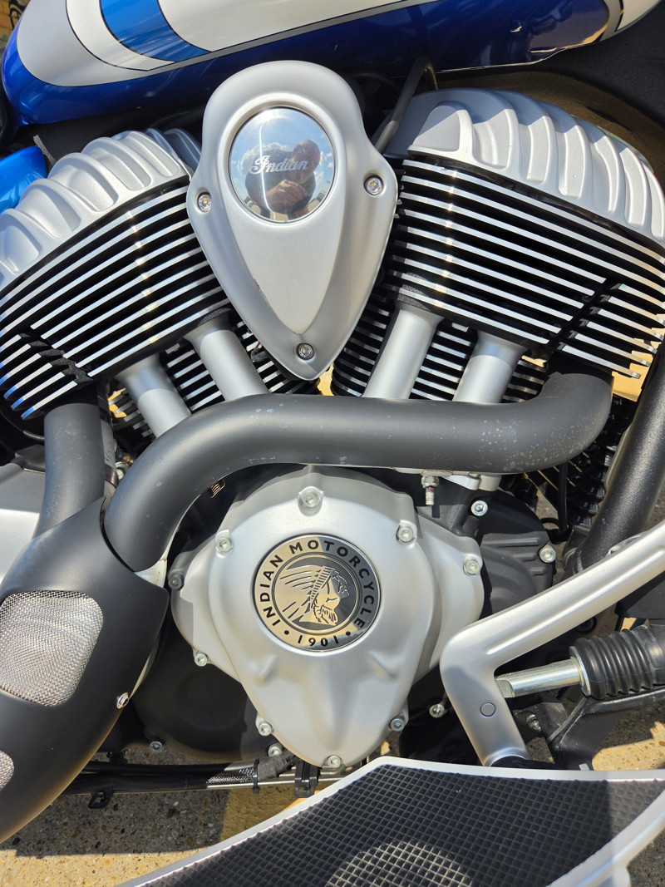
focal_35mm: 23
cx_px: 332
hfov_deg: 58.9
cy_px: 444
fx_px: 589
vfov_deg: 73.9
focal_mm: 5.4
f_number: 1.8
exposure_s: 1/7887
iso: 64
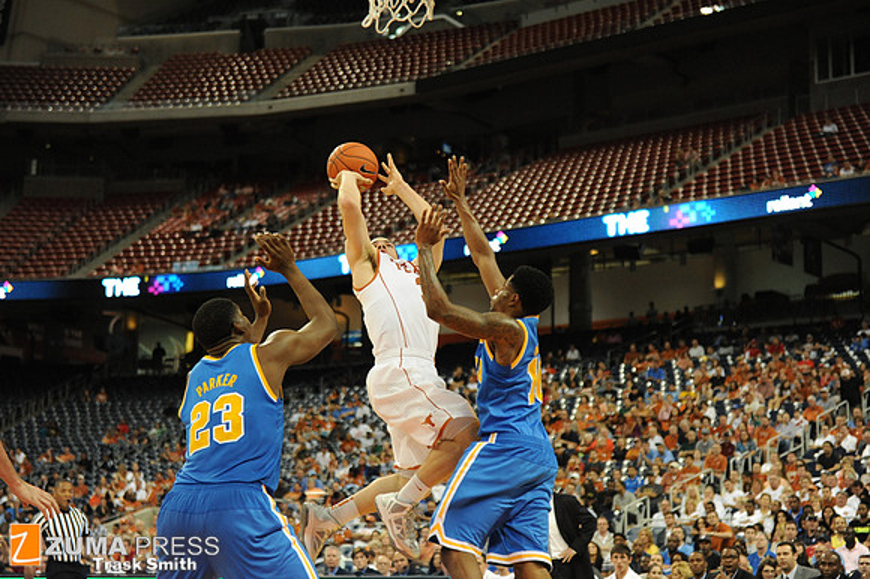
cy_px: 290
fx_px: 1691
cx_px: 435
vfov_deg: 19.4
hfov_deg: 28.9
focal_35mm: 70
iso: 3200
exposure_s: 1/1250
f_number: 2.8
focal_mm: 70
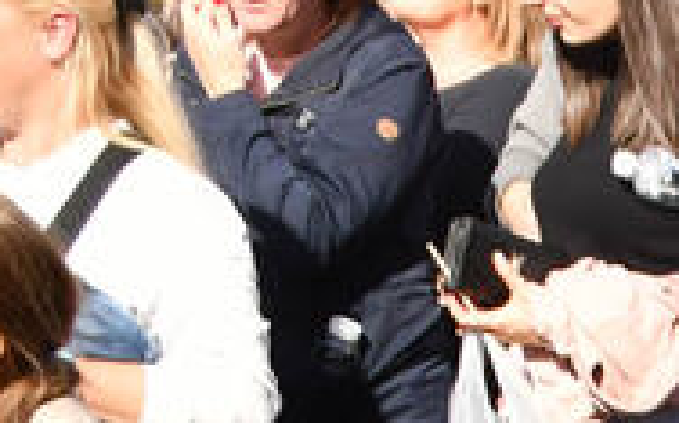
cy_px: 947
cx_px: 1813
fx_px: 3253
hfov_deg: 9.9
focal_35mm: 176
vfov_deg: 7.1
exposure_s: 1/1600
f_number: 5.6
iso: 400
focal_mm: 18
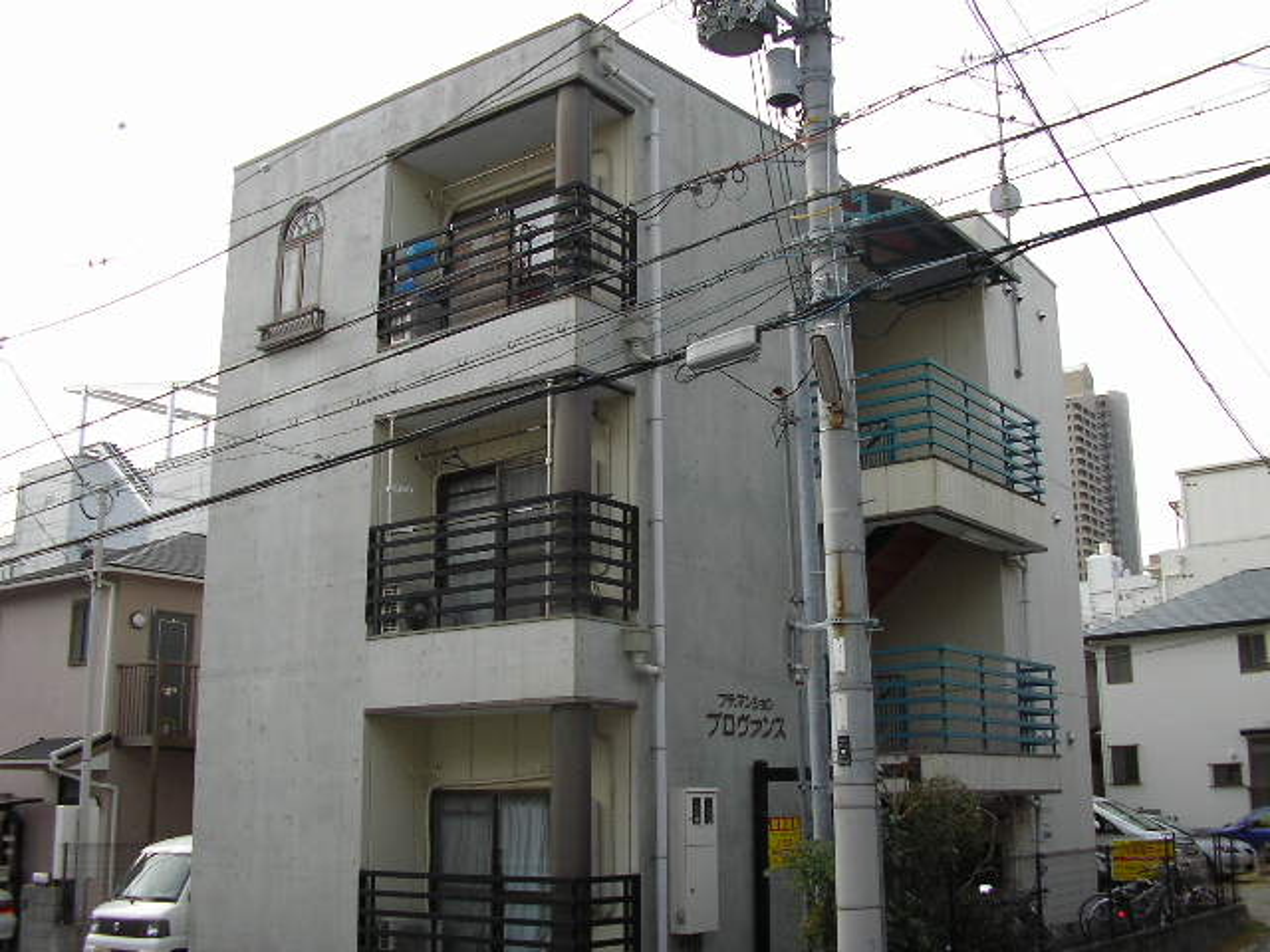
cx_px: 635
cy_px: 476
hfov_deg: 49.0
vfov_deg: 37.7
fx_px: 1394
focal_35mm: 38
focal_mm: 5.8
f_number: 4.1
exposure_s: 1/326
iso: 71
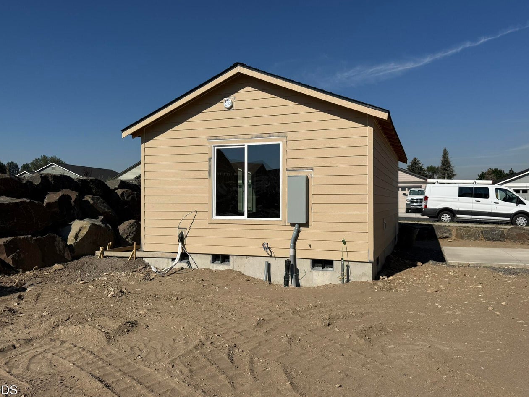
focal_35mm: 26
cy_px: 195
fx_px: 397
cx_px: 276
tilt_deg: +1.1
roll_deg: +0.0
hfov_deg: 67.3
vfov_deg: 53.1
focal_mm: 6.76
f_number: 1.78
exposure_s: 1/10309
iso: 80
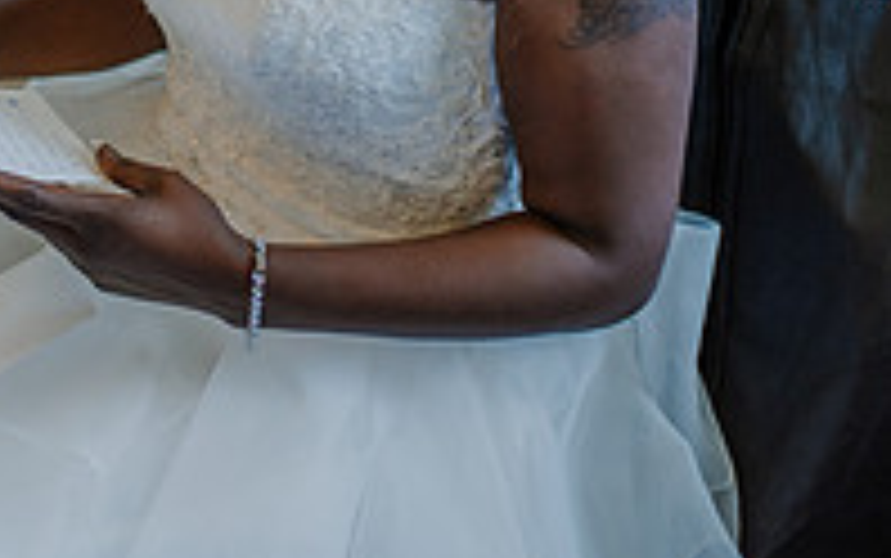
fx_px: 1968
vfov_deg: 15.5
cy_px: -126
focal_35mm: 81
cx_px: 225
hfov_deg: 25.2
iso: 560
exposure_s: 1/400
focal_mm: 35
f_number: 2.2
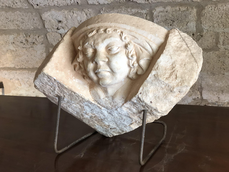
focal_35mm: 52
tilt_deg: -10.2
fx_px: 344
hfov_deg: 36.8
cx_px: 114
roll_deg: +2.5
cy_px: 86
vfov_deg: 28.0
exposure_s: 1/50
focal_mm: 6
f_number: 2.4
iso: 125
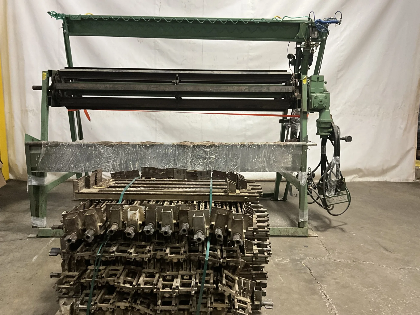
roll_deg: -0.6
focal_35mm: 29
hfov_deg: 61.7
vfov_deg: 48.2
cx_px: 210
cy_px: 158
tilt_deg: -9.9
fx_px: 352
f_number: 1.8
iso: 200
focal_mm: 3
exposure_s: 1/60
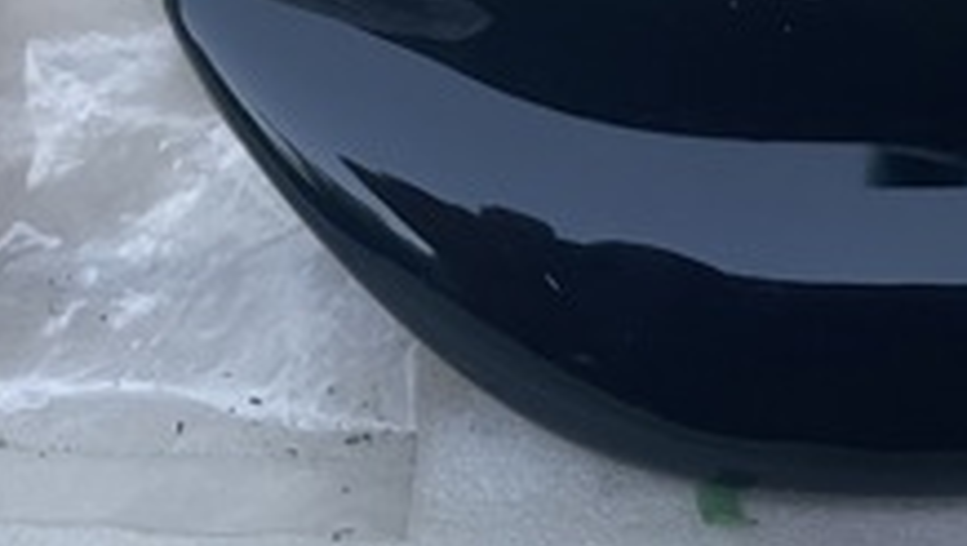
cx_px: 439
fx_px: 2130
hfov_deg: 25.6
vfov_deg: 14.6
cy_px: 171
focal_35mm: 83
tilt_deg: -50.3
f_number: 1.6
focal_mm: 4.2
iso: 200
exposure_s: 1/60
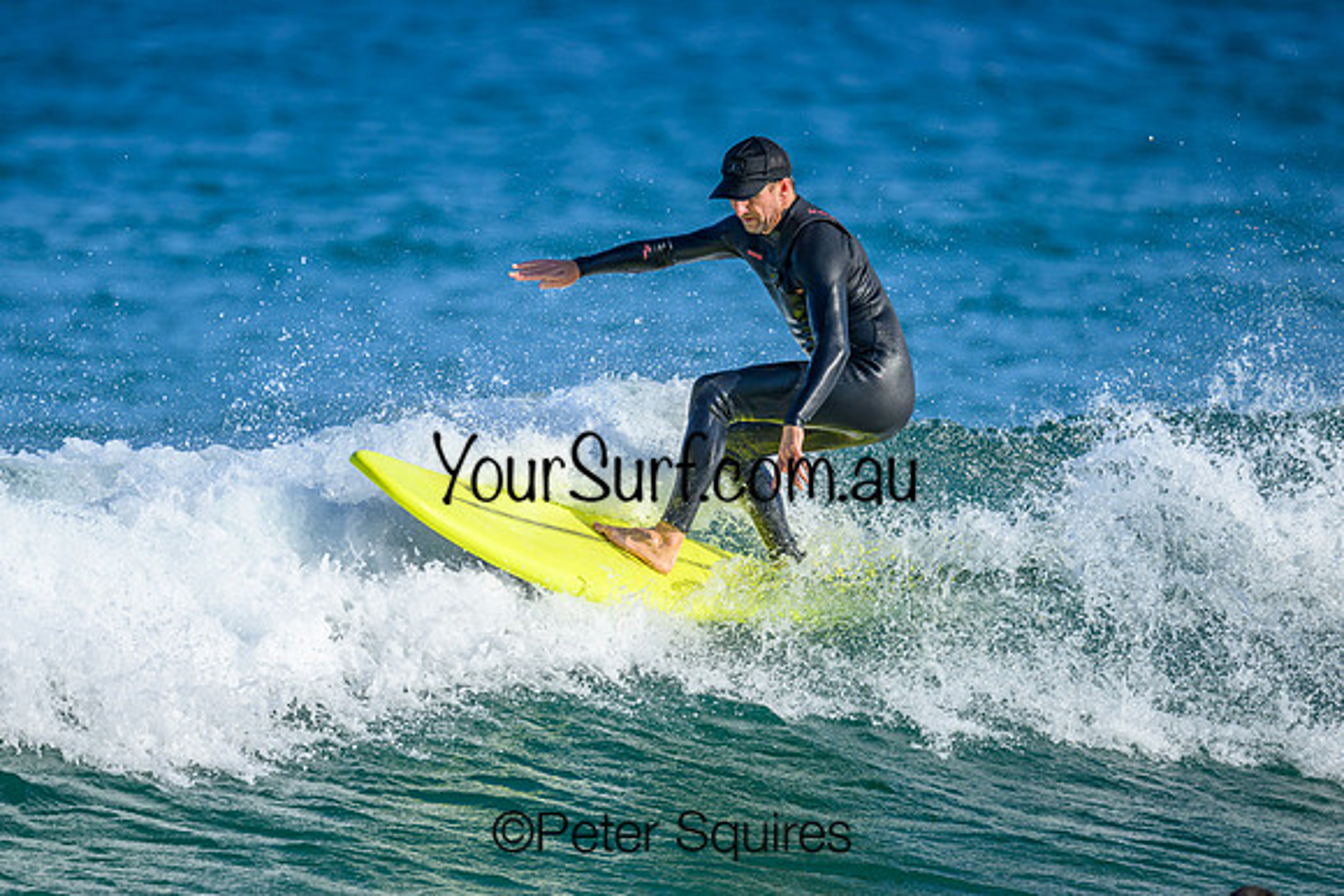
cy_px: 455
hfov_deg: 2.3
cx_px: 605
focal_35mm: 880
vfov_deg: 1.6
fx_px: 32855
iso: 450
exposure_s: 1/2000
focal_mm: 800
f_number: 6.3
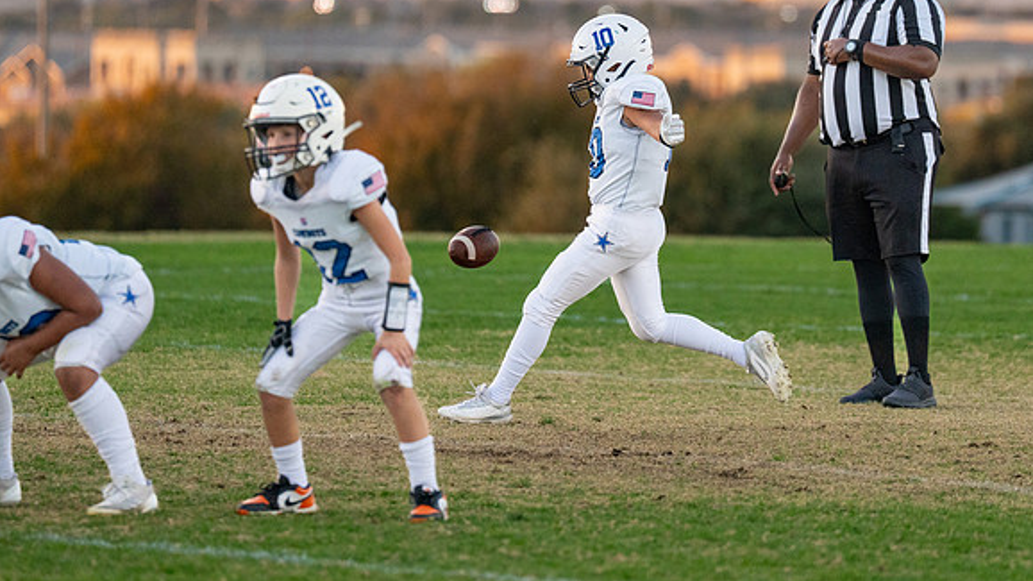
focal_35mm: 358
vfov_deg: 3.4
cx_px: 711
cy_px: 125
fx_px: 9805
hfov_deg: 6.0
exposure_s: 1/1600
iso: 1000
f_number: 2.8
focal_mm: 200
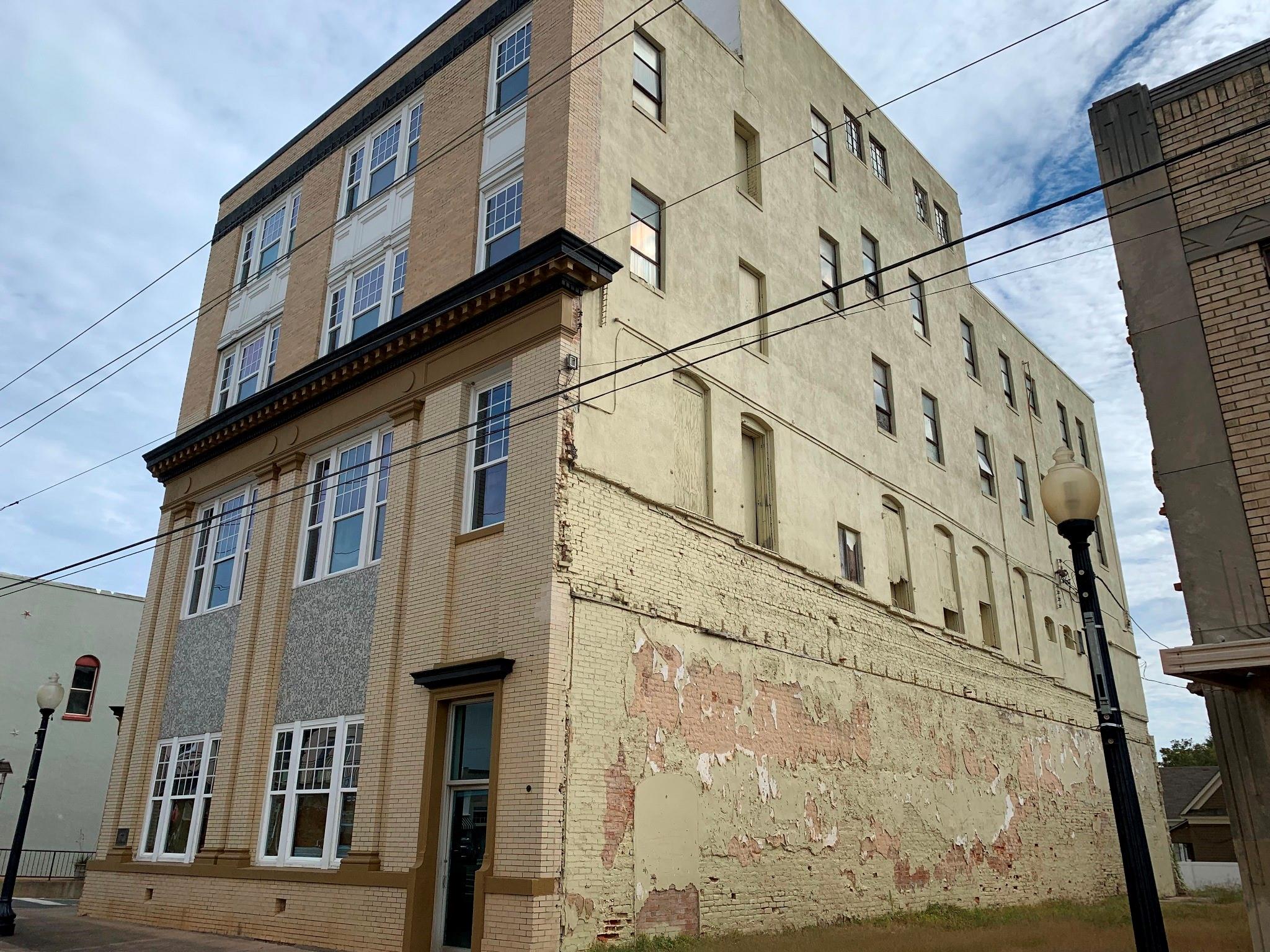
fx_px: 954
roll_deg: -0.3
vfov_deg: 53.1
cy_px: 476
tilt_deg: +21.4
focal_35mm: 26
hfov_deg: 67.3
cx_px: 635
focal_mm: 4.25
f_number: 1.8
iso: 25
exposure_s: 1/2611
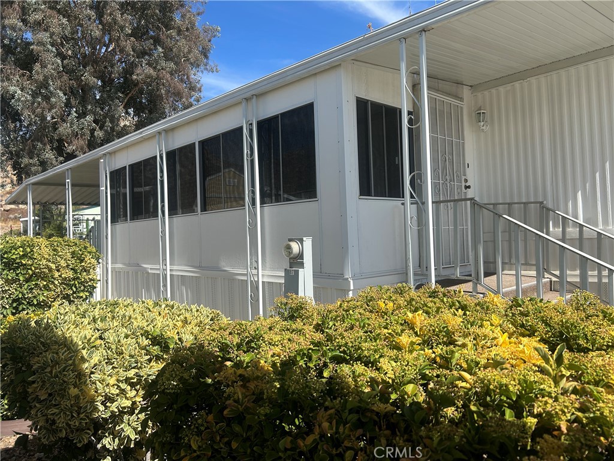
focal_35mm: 26
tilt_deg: +1.3
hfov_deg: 67.3
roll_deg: +3.4
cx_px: 307
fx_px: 461
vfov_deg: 53.1
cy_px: 230
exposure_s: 1/3704
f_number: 1.5
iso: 50
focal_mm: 5.7
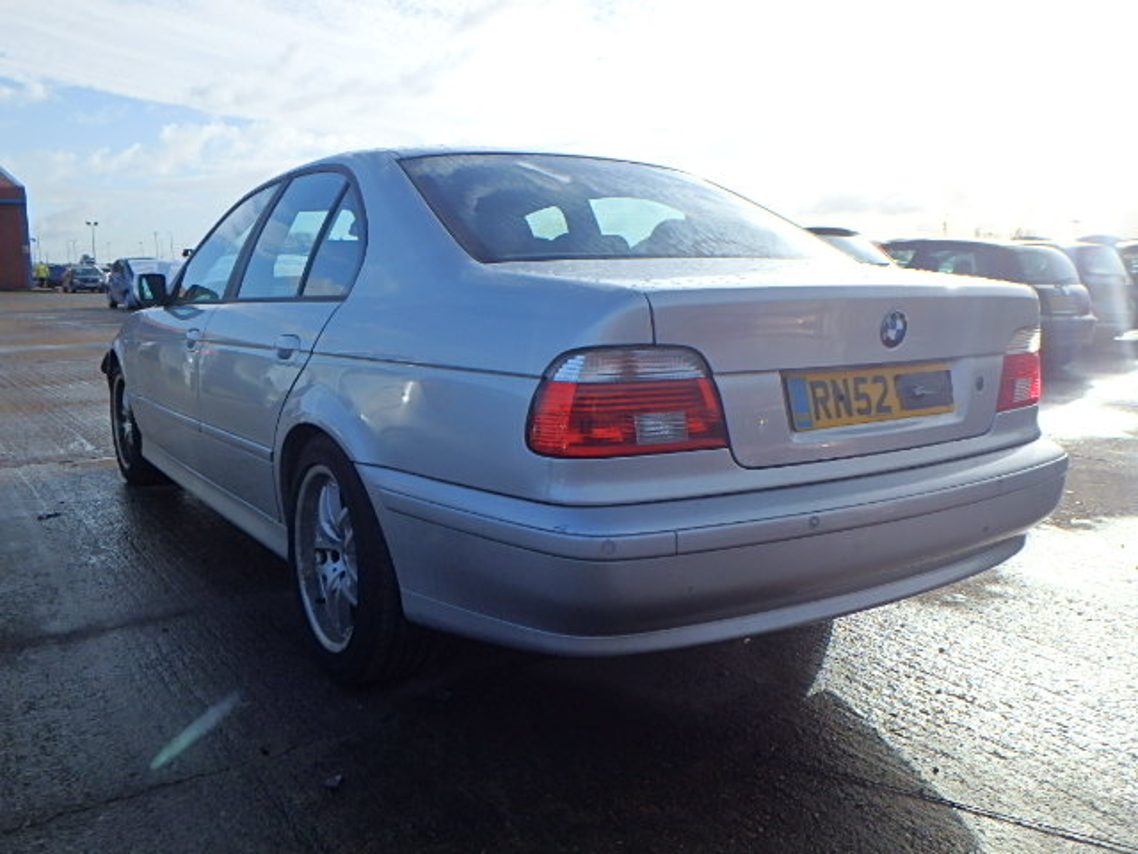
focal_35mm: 29
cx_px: 569
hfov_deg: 61.7
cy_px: 427
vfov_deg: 48.2
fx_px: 953
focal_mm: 5.2
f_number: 4.6
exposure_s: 1/1000
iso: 125
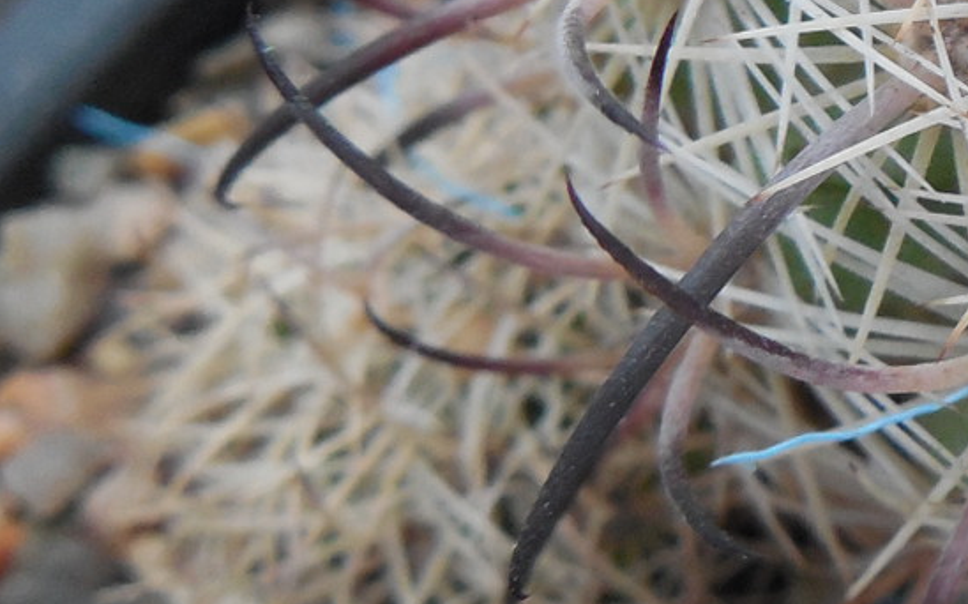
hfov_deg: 19.2
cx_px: 1411
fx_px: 2532
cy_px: -138
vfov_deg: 13.2
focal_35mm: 96
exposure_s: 1/20
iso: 400
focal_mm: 5.6
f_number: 3.6
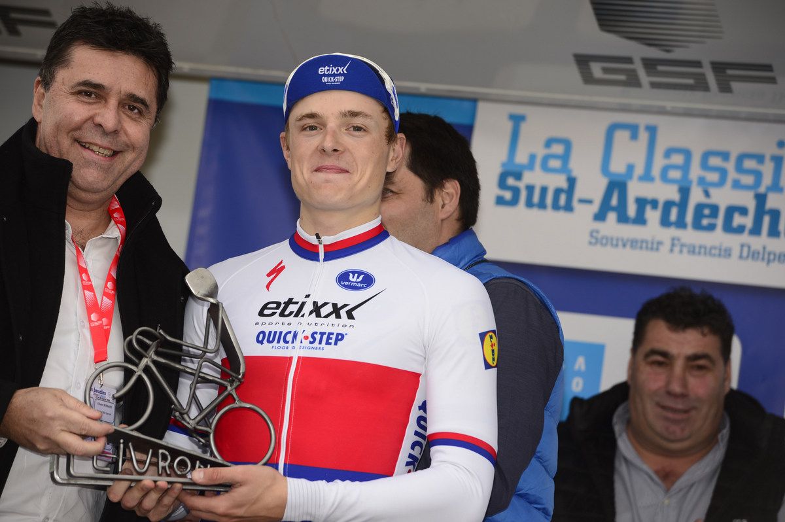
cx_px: 392
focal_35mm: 200
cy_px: 261
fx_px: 4357
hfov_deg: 10.3
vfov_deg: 6.9
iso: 200
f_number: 5.6
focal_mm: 200
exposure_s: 1/250
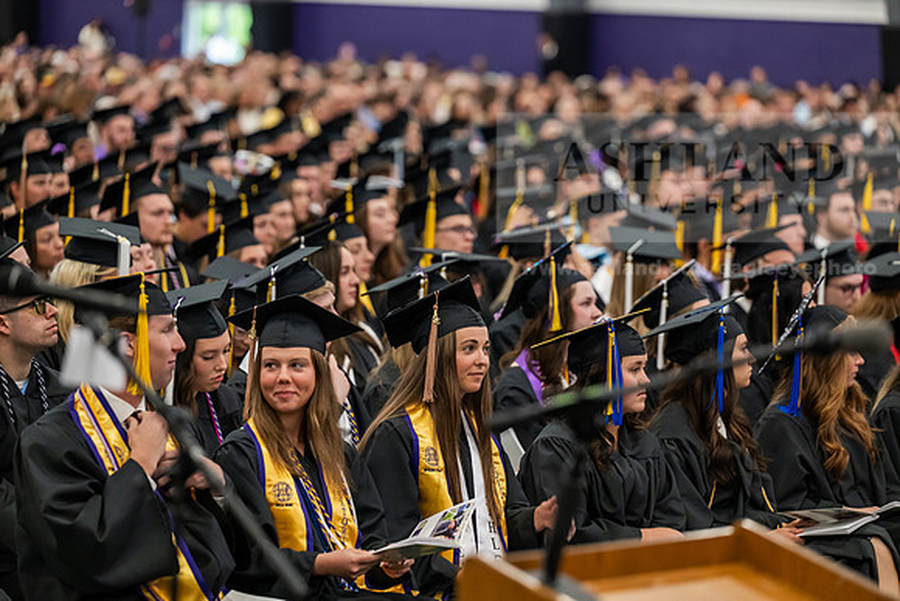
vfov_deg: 9.5
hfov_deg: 14.2
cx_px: 450
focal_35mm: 145
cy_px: 300
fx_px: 3626
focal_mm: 145
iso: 2500
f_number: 3.2
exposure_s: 1/200
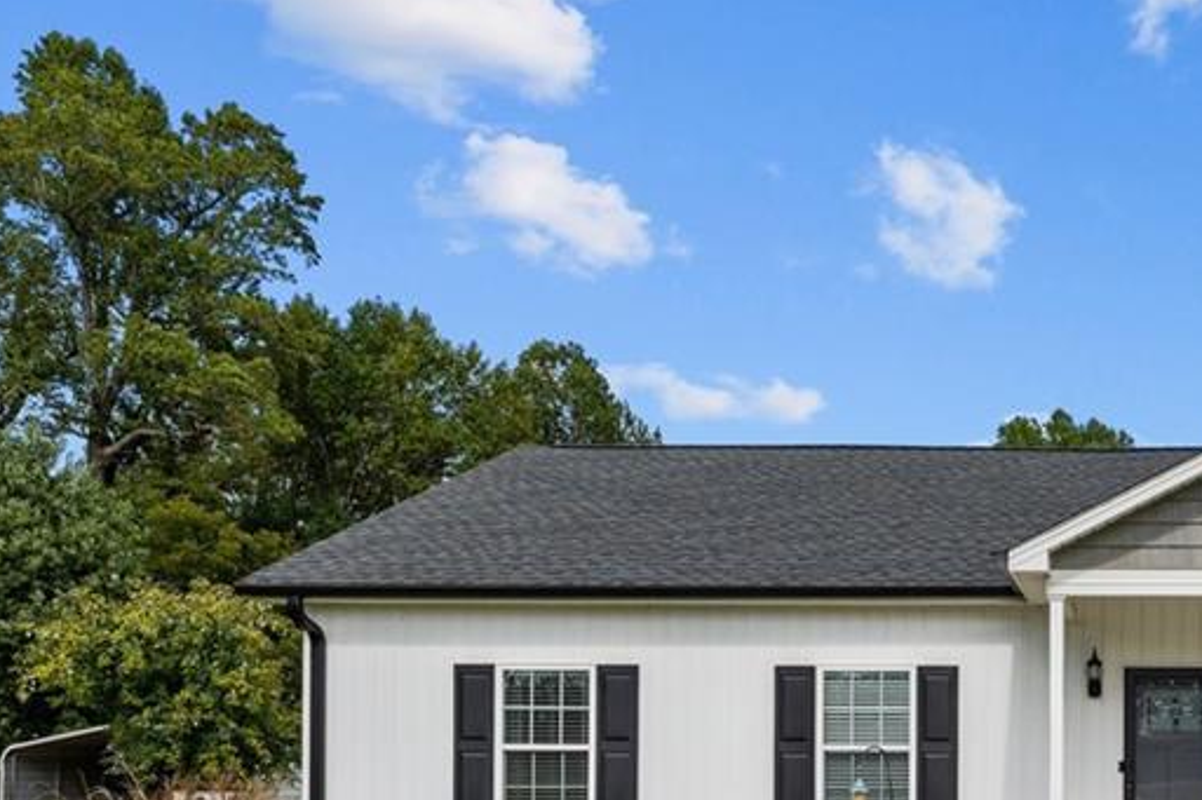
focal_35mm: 38
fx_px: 1268
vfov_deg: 32.8
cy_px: 754
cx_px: 1155
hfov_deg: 44.4
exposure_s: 1/500
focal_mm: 19
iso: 200
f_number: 7.1
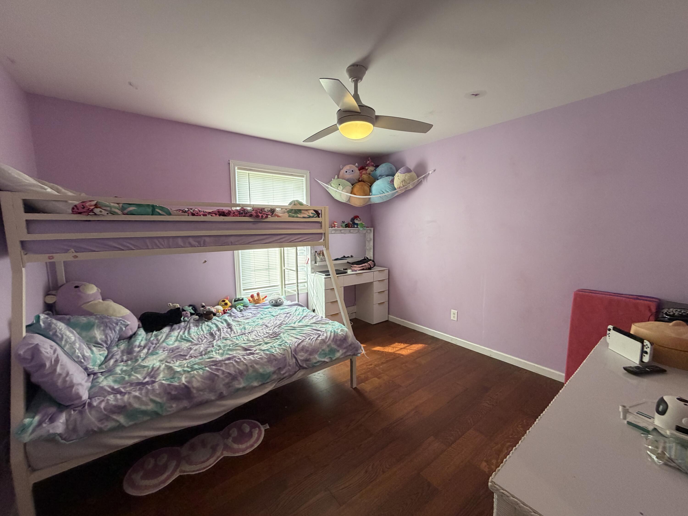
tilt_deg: -6.3
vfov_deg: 85.7
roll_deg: +0.2
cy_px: 258
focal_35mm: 14
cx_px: 344
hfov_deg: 102.1
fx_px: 278
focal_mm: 2.22
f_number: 2.2
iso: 250
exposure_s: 1/60
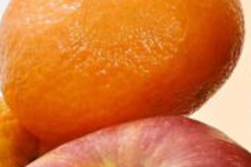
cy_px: -231
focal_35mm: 186
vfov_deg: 7.0
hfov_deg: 10.1
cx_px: 532
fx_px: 1296
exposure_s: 1/100
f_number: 9
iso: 100
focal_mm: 22
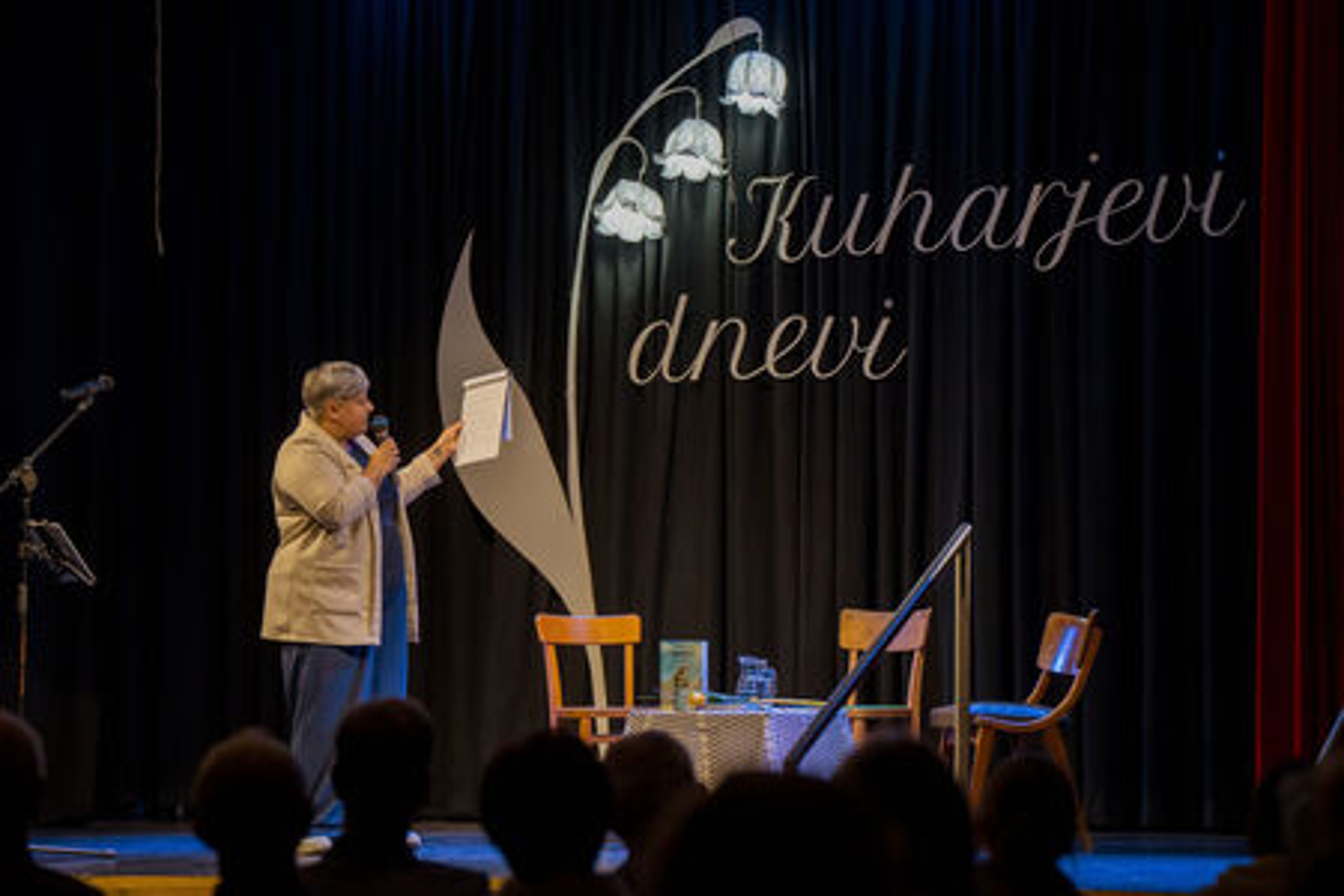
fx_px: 4177
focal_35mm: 112
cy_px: 448
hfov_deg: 18.3
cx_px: 658
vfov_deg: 12.2
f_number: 3.5
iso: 1250
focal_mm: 108
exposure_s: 1/250
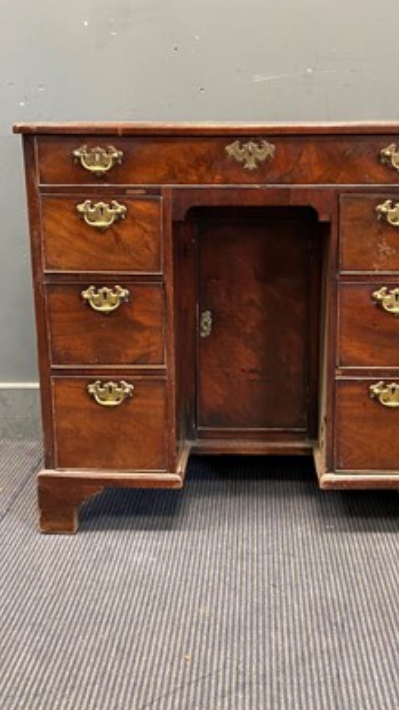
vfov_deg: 55.0
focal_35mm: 36
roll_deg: +1.0
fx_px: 677
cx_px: 241
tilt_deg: -11.7
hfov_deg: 32.7
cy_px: 296
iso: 400
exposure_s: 1/50
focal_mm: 4.25
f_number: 1.8
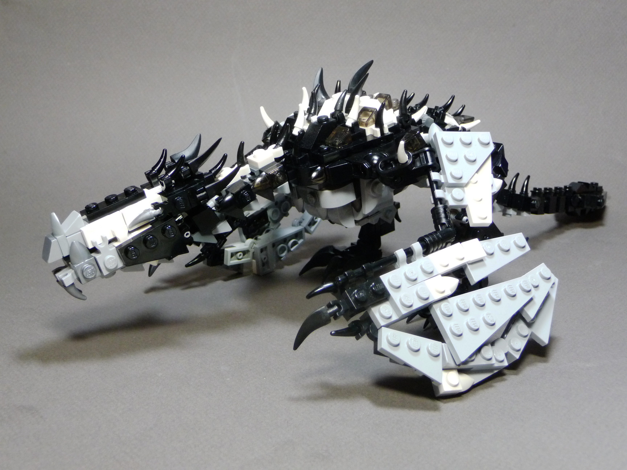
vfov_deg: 29.1
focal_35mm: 50
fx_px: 906
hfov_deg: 38.2
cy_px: 235
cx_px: 314
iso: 320
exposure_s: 1/40
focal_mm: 8.5
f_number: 4.2
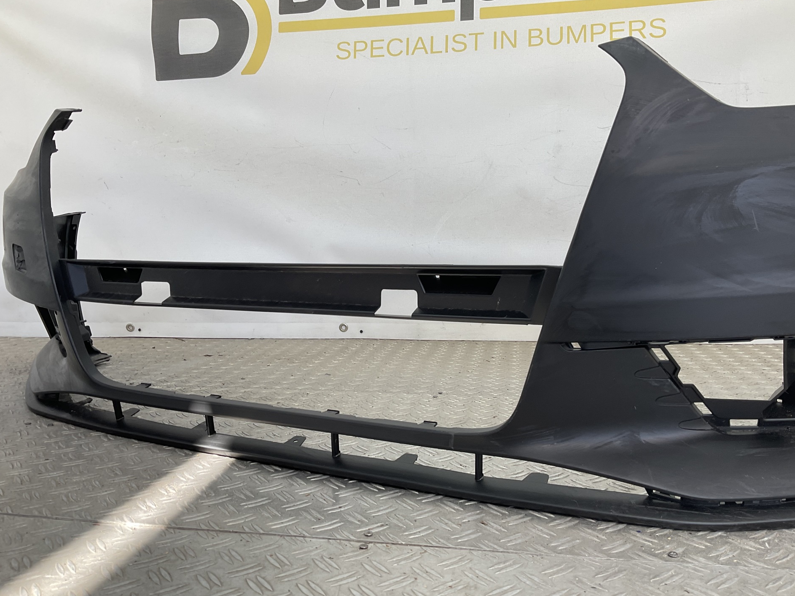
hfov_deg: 58.4
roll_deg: -0.8
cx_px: 393
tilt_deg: -7.2
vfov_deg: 45.4
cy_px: 306
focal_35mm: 31
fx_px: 712
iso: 16
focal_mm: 3
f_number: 1.8
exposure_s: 1/128
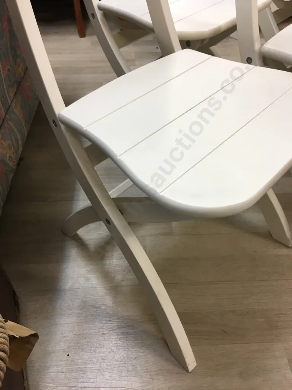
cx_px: 146
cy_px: 195
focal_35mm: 29
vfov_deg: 61.7
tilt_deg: -46.1
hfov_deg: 48.2
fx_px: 326
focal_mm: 4.15
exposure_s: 1/33
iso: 32
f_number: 2.2
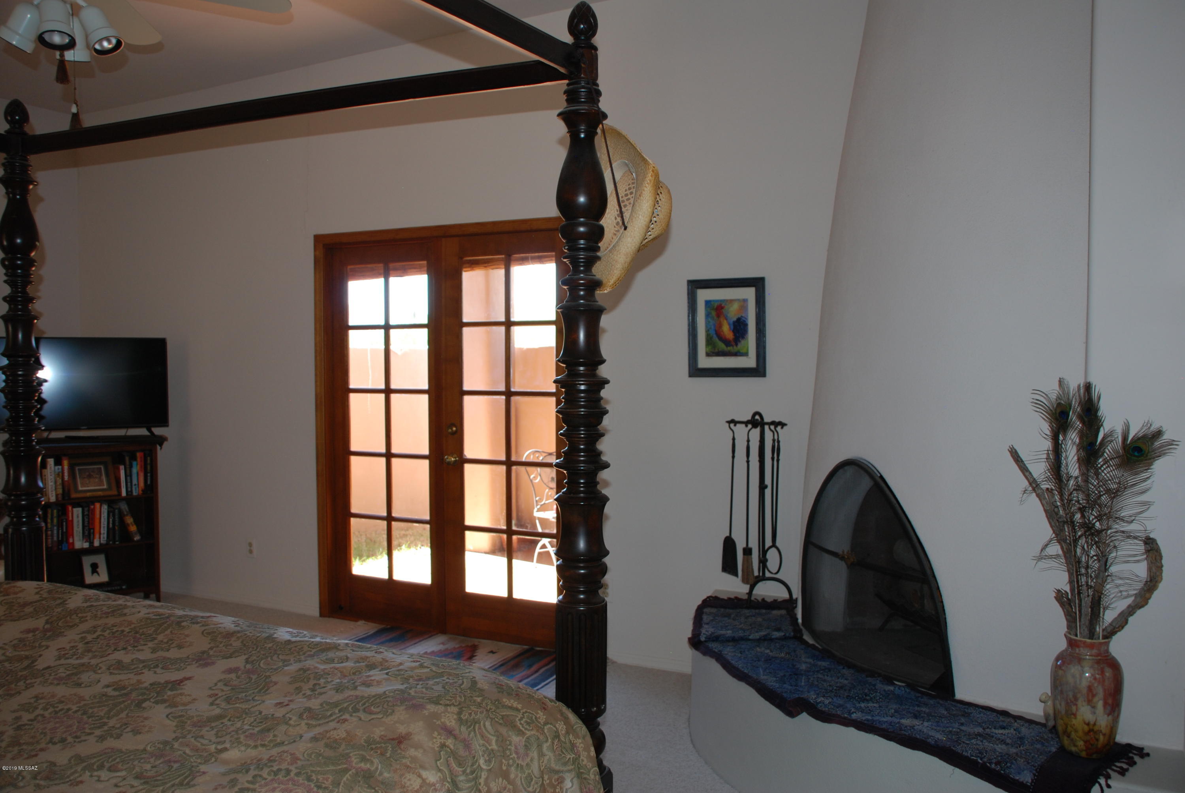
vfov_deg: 43.7
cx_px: 592
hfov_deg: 61.9
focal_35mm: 30
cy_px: 396
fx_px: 989
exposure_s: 1/80
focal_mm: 20
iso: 200
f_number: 3.8
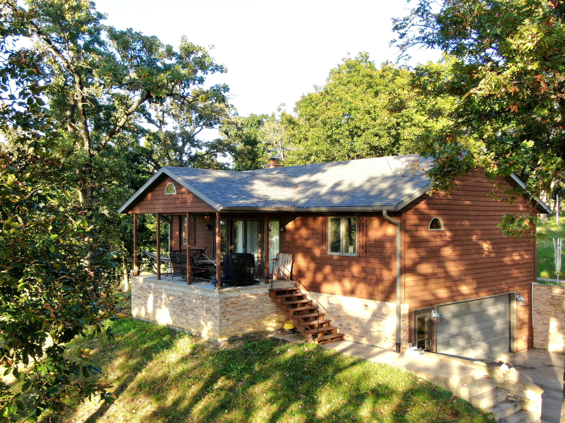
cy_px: 212
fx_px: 588
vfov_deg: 39.7
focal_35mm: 36
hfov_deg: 51.4
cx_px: 282
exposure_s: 1/100
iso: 100
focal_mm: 6.21
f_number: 3.3
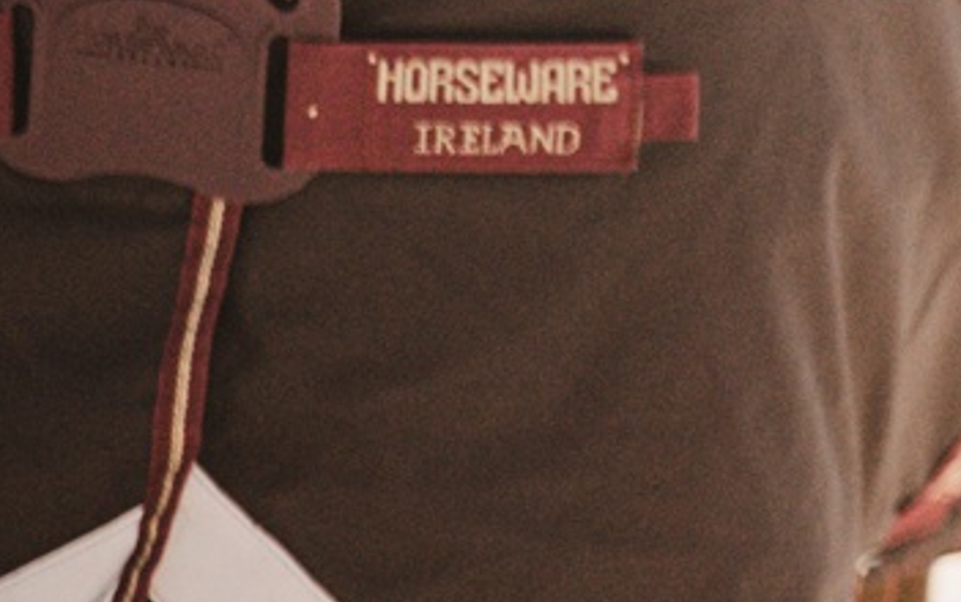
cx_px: 498
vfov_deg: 1.3
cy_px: -1122
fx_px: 27365
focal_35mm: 1044
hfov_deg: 2.0
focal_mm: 200
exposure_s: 1/6400
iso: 400
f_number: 2.8
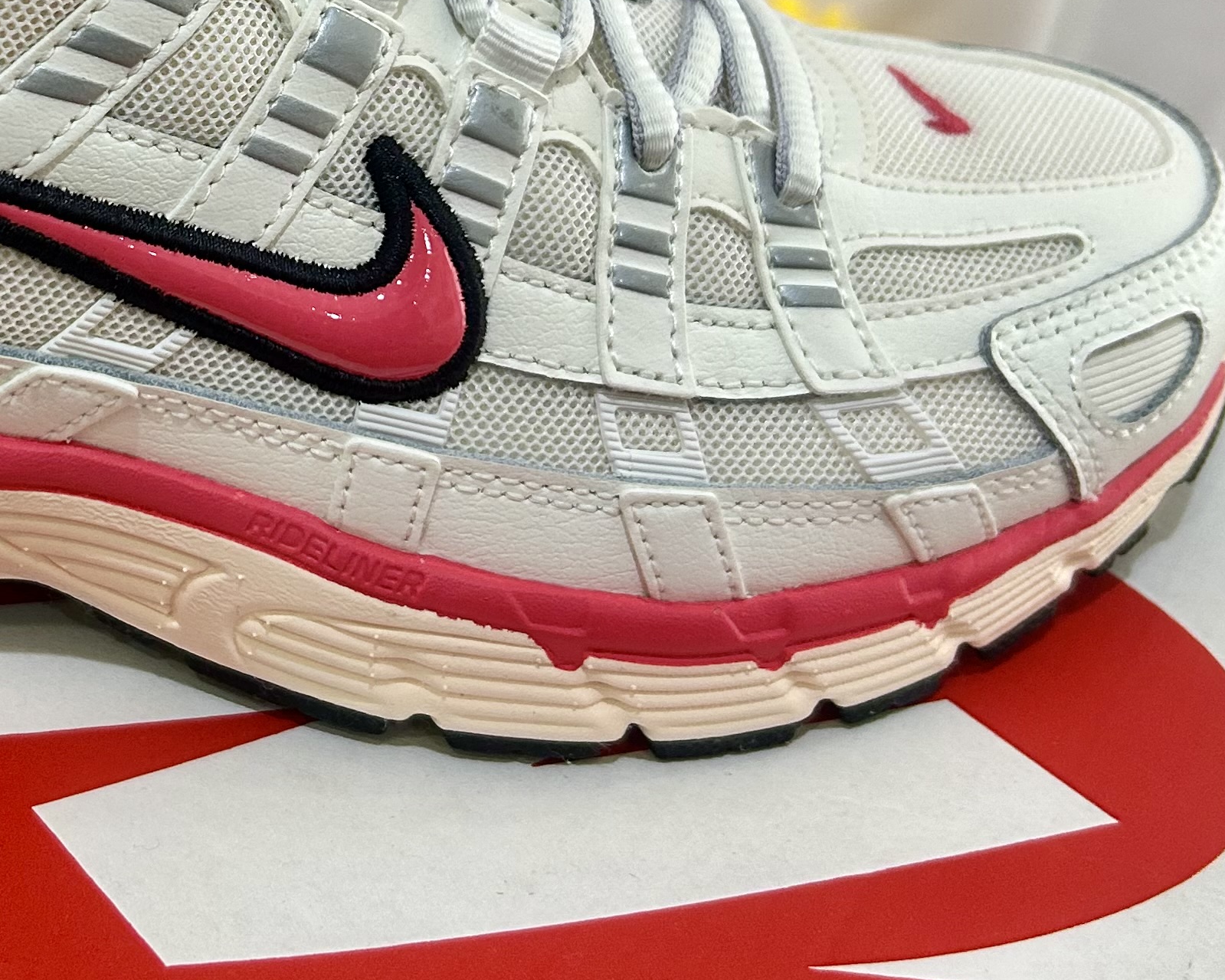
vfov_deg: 23.2
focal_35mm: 64
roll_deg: -1.8
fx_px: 2320
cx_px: 190
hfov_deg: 28.7
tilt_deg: -30.8
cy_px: 76
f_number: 1.5
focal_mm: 5.7
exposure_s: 1/120
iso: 125
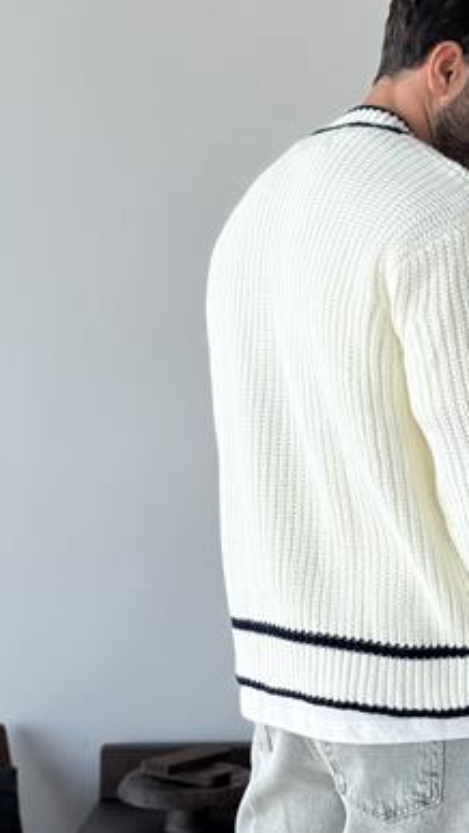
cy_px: 300
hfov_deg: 16.6
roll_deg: -0.7
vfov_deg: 29.2
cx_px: 411
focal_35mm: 72
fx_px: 1590
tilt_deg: +2.5
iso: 80
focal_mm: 6.76
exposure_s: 1/523
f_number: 1.78
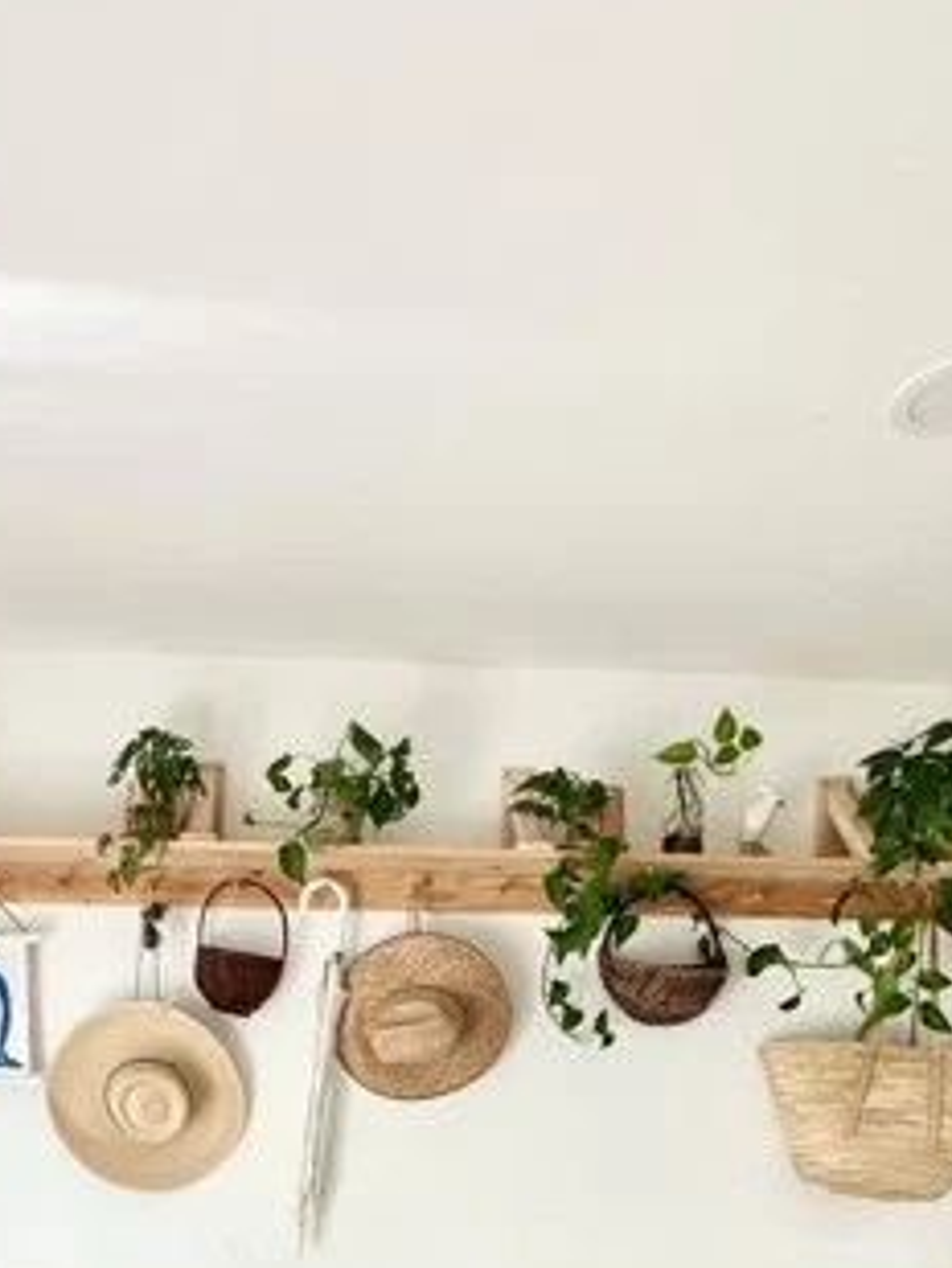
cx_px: 336
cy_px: 1128
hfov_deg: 47.7
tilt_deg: -3.7
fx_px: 1063
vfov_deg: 54.2
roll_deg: -1.3
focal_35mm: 29
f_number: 2.2
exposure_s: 1/99
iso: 125
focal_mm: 2.22
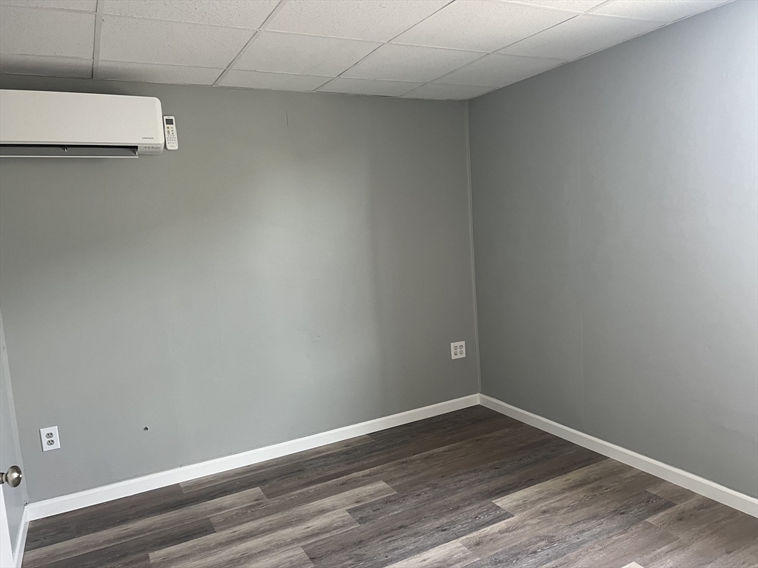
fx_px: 569
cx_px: 379
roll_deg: +3.6
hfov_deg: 67.3
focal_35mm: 26
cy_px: 284
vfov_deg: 53.1
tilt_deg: -6.4
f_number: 1.5
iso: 125
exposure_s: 1/88
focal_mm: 5.7
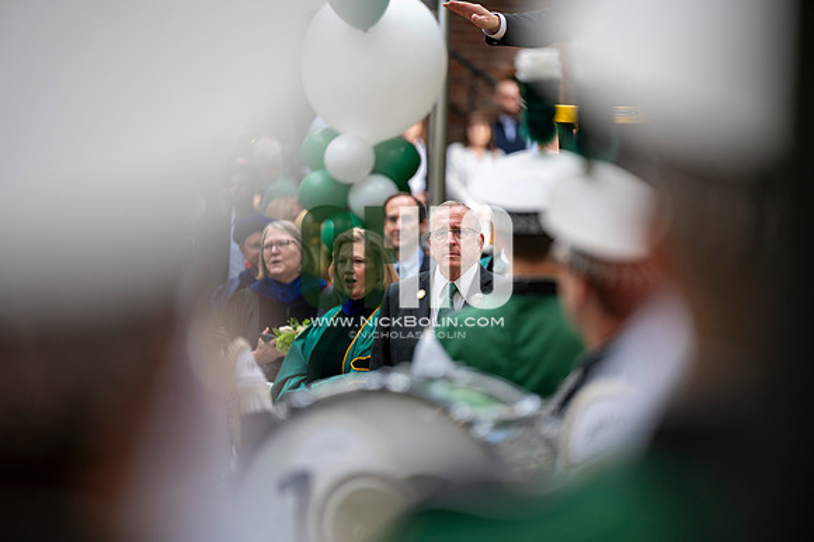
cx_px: 407
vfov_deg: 6.9
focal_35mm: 200
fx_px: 4519
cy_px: 271
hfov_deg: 10.3
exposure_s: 1/1000
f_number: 2.8
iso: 400
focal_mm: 200
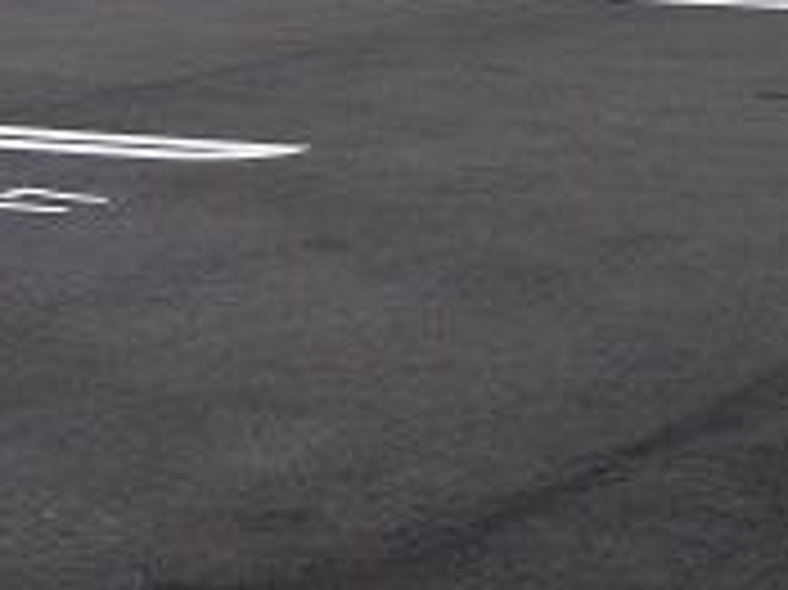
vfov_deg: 7.8
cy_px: -486
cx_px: 815
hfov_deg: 10.7
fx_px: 4163
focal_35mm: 183
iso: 100
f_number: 4
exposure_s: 1/100
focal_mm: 9
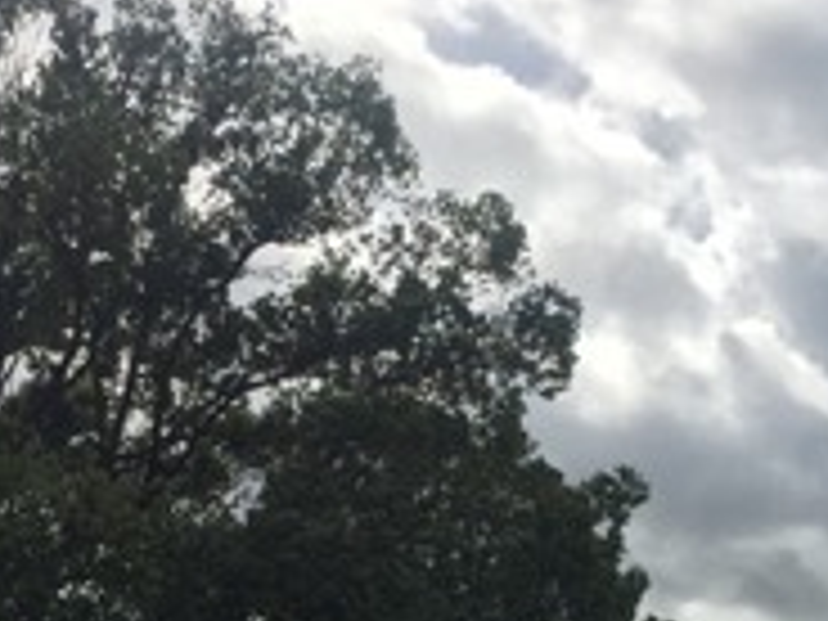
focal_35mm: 82
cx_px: 220
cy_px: 612
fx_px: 1961
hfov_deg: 23.6
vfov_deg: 17.6
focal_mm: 4.15
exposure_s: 1/5650
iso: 32
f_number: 2.2
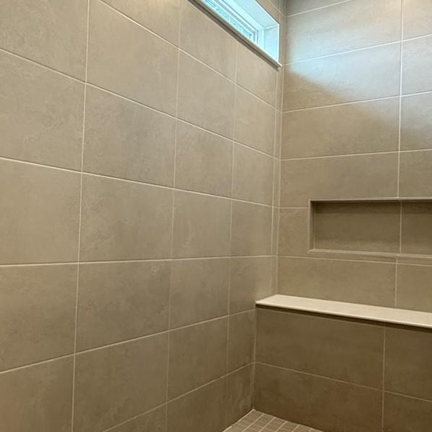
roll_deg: -2.6
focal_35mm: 33
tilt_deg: +2.4
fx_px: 466
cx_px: 53
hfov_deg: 45.6
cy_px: 219
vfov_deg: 49.7
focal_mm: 2.22
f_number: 2.2
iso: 125
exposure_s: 1/120
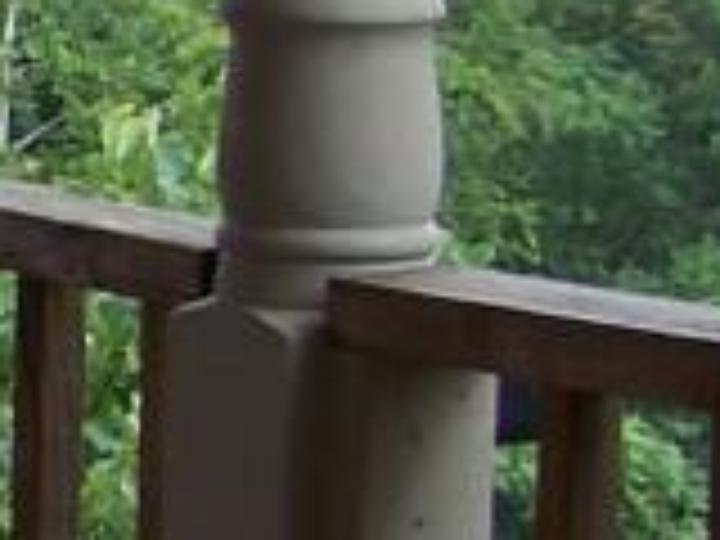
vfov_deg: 4.9
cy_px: 346
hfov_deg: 6.1
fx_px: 6323
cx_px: -1377
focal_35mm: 304
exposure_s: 1/400
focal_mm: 6.3
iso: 80
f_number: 2.8
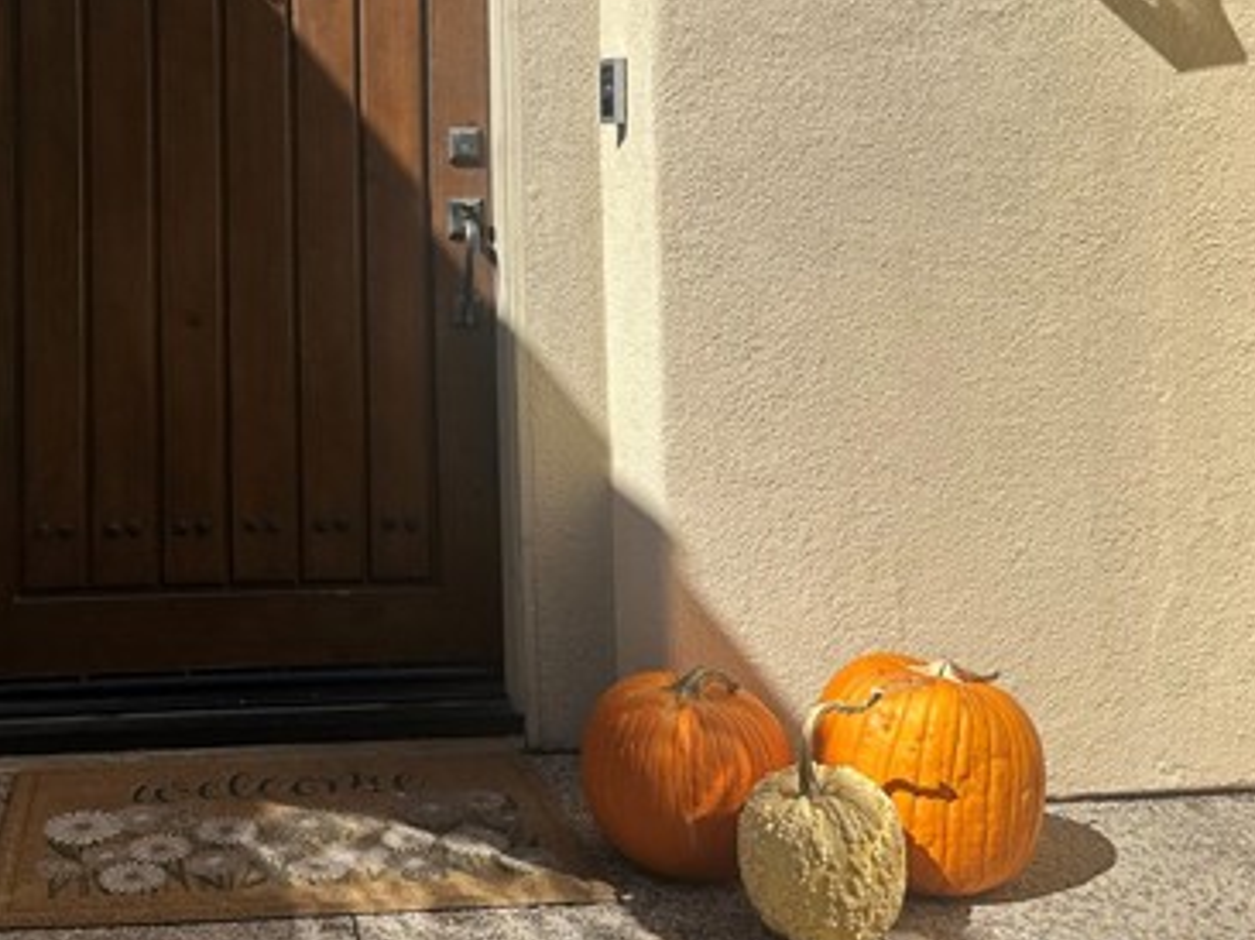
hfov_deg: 43.0
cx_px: 267
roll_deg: +0.6
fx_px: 1522
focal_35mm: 42
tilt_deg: +1.4
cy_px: 199
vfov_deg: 33.4
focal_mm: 6.86
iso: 80
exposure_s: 1/4545
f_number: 1.78
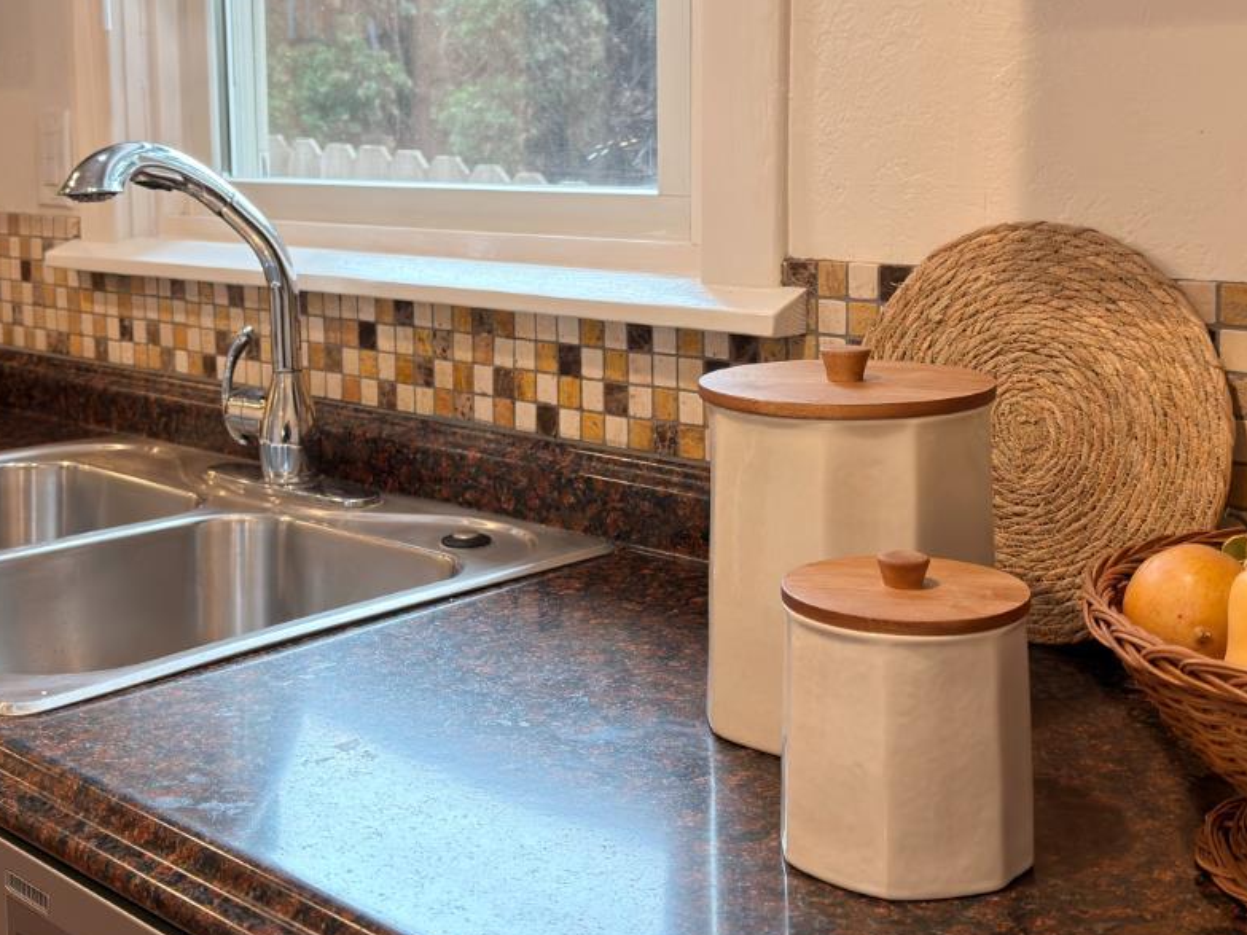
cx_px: 637
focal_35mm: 46
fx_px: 1657
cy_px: 272
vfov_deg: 31.1
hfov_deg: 41.2
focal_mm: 6.76
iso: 125
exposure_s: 1/144
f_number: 1.78
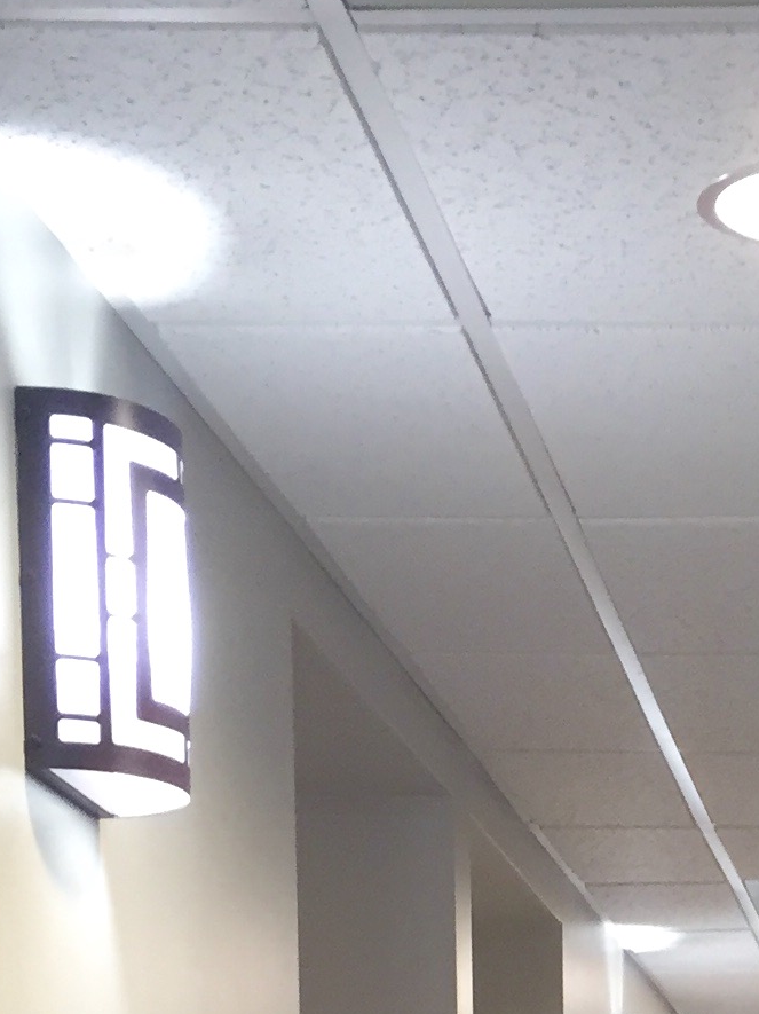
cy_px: 1561
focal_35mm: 107
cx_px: 883
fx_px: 3130
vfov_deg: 16.6
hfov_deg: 13.5
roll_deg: +0.5
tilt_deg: -2.4
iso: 64
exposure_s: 1/30
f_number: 2.2
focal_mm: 4.15
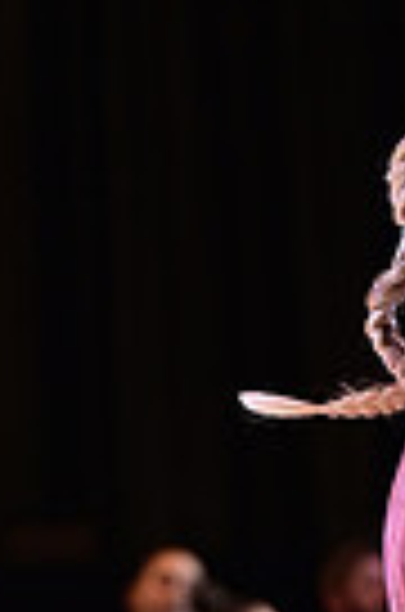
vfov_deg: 2.8
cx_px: 765
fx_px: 12313
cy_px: 932
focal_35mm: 726
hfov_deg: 1.9
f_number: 3.5
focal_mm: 170
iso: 1600
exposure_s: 1/250
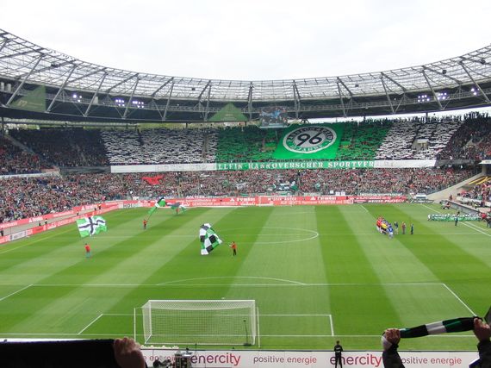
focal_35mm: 43
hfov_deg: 43.9
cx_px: 246
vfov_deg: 33.6
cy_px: 184
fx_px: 610
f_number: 3.7
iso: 100
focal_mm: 7.54
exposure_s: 1/500
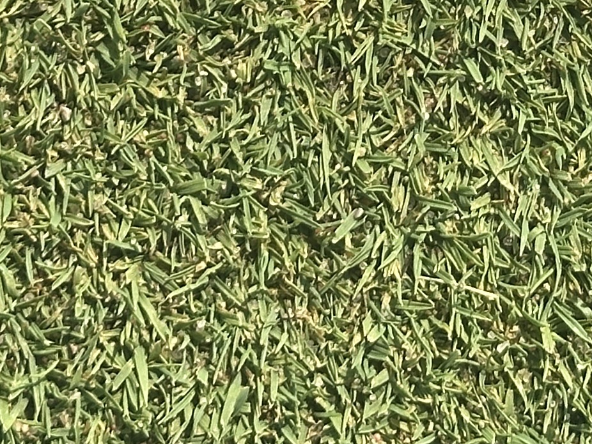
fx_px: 3575
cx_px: 573
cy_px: -312
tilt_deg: -84.5
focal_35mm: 209
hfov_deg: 9.4
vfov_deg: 7.0
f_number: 1.78
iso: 64
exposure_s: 1/2160
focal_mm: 6.86
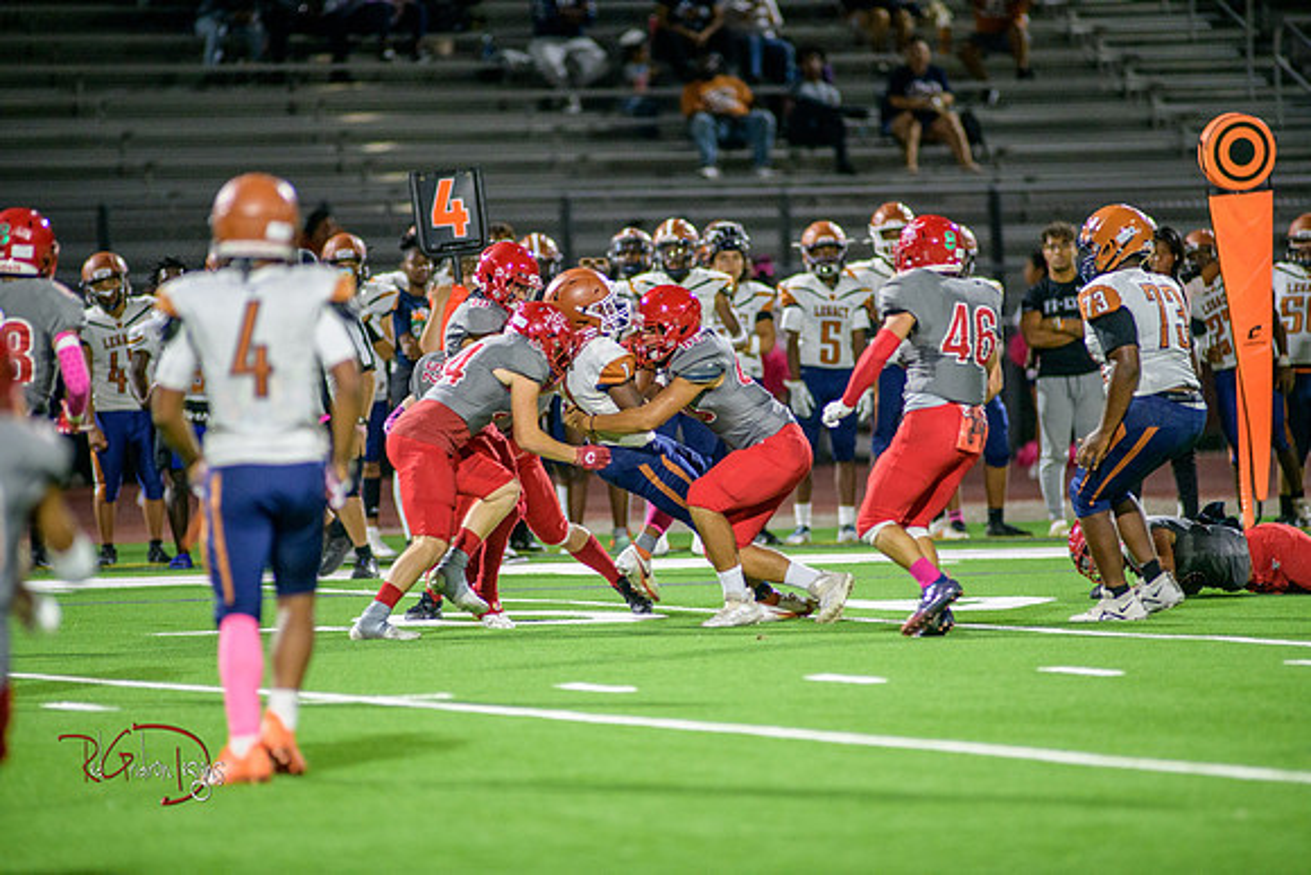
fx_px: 10927
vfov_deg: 4.6
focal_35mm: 300
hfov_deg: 6.9
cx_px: 656
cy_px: 438
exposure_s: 1/500
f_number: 2.8
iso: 2000
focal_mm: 300
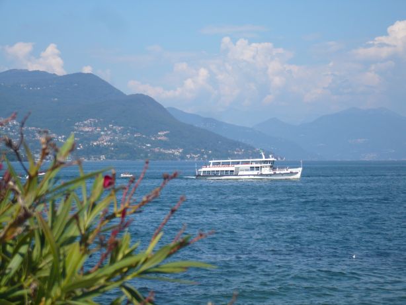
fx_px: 1232
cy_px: 152
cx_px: 203
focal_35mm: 105
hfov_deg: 18.7
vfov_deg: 14.1
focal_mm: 17.4
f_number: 5
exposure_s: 1/640
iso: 100
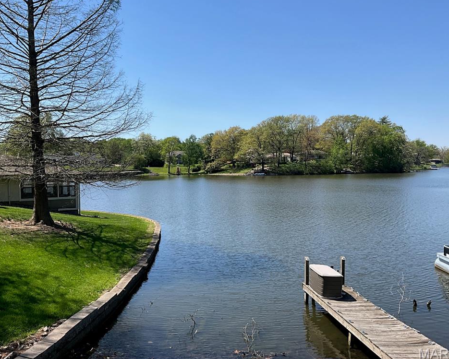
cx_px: 221
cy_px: 180
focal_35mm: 31
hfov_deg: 57.2
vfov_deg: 47.1
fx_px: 412
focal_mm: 3
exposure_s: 1/1848
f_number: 1.8
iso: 25
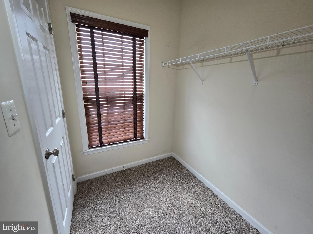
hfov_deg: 106.2
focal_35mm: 13
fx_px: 118
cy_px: 117
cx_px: 156
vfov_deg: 89.9
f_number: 2.2
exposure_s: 1/60
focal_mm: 2.2
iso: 80
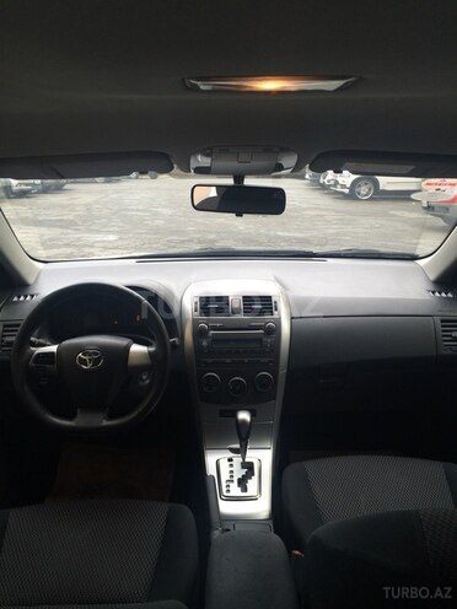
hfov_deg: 48.2
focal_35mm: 29
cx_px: 228
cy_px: 304
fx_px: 510
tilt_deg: -20.5
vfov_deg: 61.7
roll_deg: -1.5
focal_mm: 4.15
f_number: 2.2
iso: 32
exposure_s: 1/297
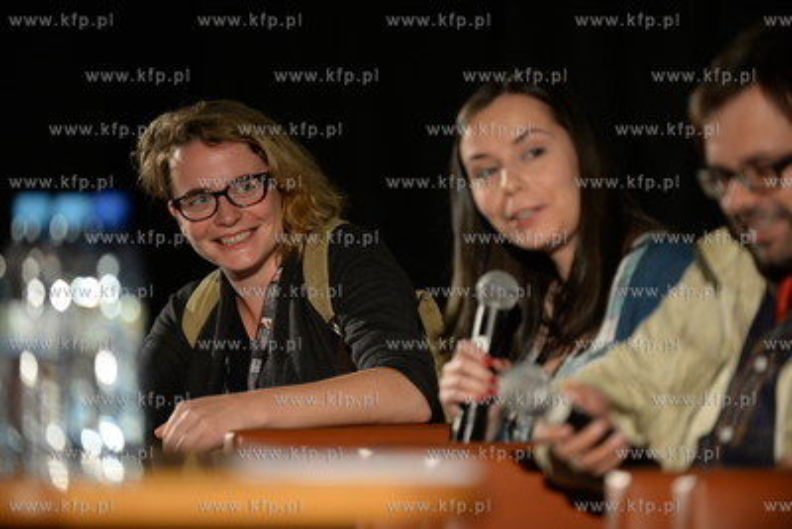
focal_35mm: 200
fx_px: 4401
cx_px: 396
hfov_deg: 10.3
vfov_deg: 6.9
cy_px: 264
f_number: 2.8
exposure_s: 1/125
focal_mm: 200
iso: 800
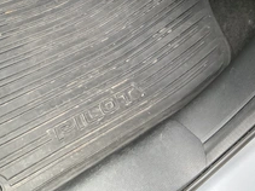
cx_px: 27
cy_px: 19
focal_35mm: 53
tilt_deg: -42.4
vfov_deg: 26.6
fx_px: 390
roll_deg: -7.0
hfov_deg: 34.2
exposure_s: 1/61
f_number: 1.8
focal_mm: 3
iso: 64
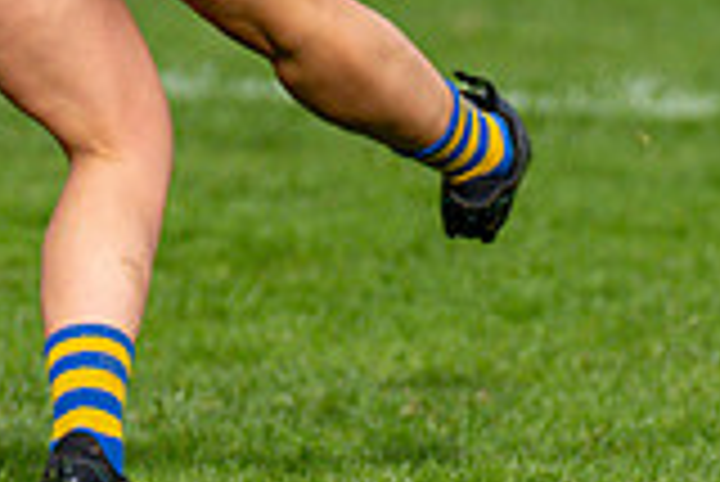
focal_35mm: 1140
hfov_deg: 1.8
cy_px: -257
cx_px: 166
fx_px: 22820
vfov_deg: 1.2
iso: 360
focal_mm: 210
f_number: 2.8
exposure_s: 1/6400
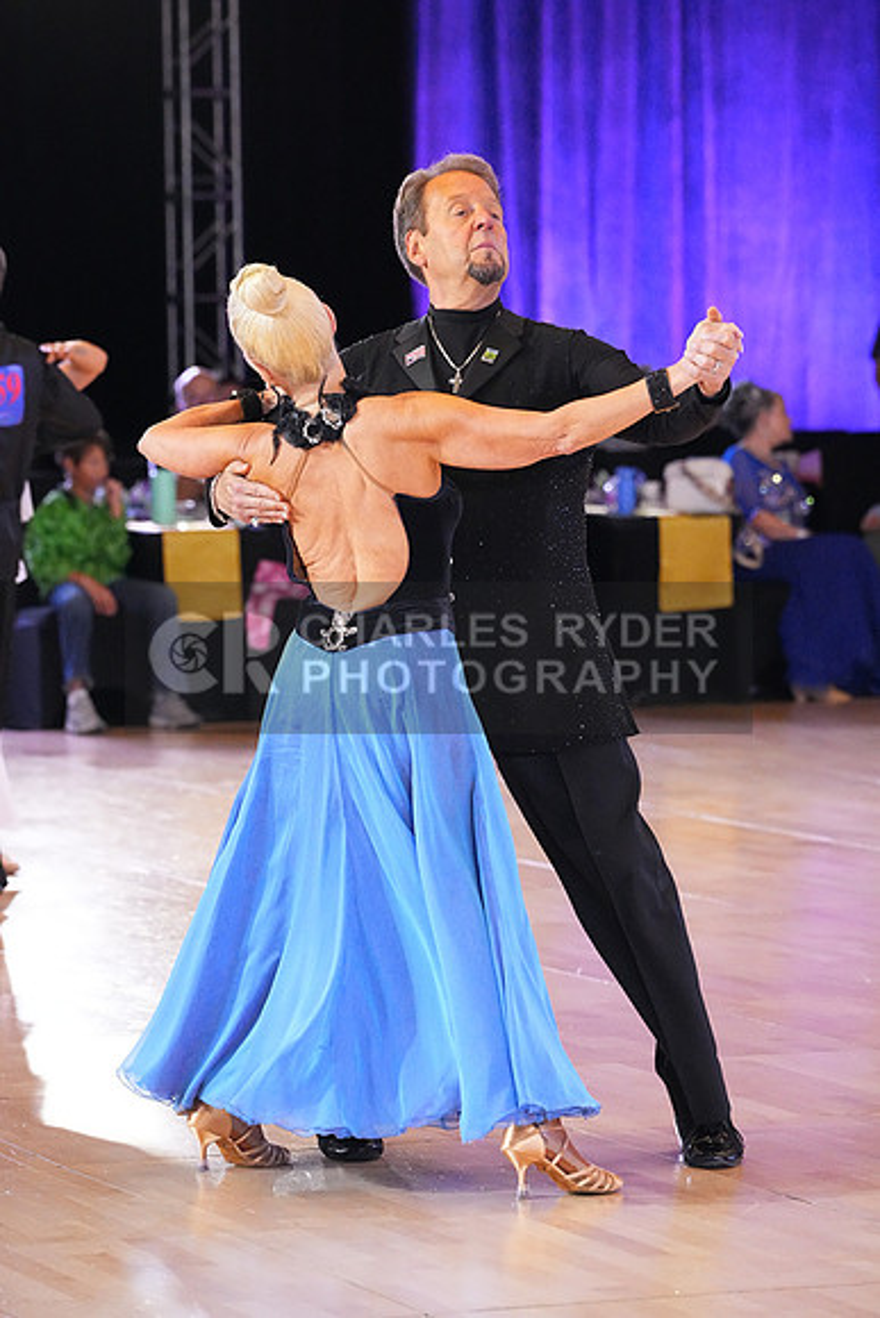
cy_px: 659
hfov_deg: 7.6
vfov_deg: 11.4
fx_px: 6596
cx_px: 440
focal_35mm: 180
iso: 12800
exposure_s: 1/400
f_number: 5.6
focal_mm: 180
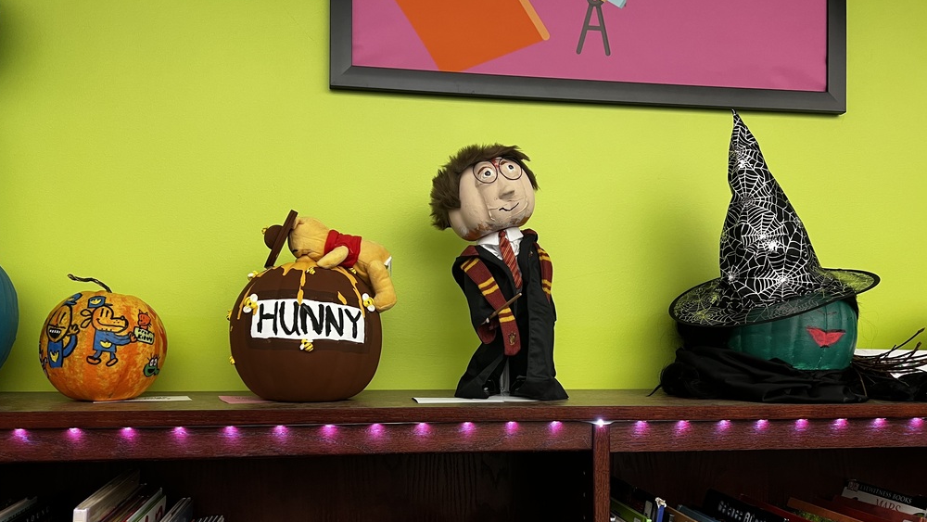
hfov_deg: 66.0
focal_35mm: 29
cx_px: 453
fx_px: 713
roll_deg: +0.0
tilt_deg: +0.9
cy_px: 337
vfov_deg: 39.8
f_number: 1.5
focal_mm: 5.7
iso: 200
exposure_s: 1/60
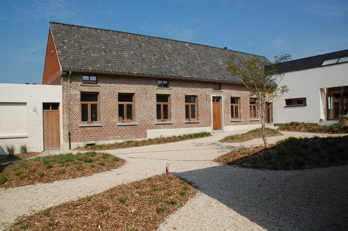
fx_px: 261
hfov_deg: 67.5
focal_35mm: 27
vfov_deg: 47.8
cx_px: 174
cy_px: 116
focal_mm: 18
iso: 400
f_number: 14
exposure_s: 1/800
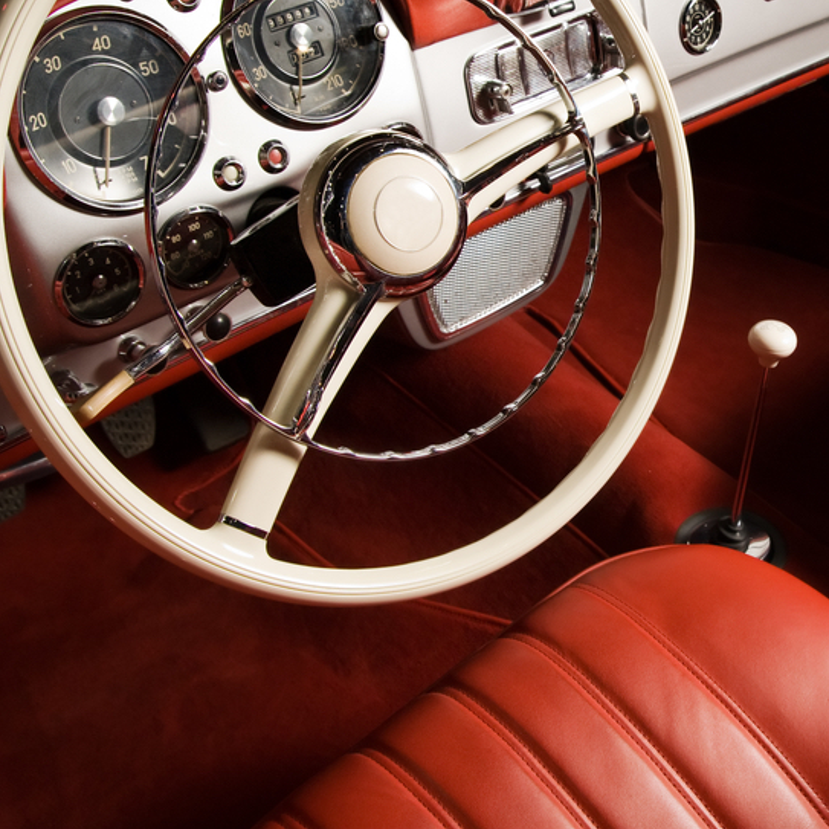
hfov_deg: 34.4
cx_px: 715
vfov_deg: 35.9
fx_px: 1273
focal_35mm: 47
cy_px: 337
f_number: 8
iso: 400
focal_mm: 20
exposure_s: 1/250
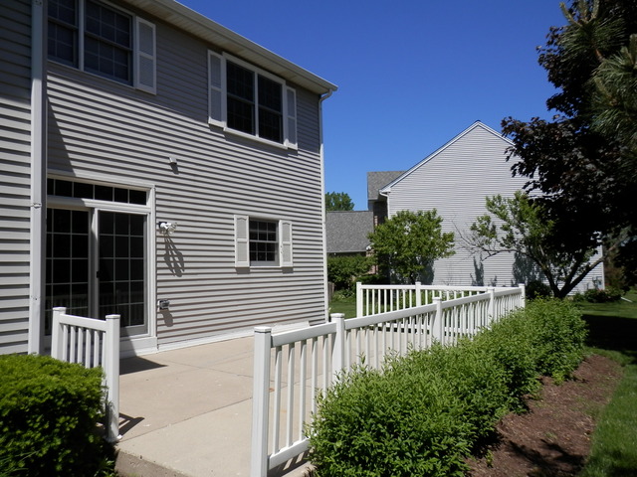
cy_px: 238
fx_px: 460
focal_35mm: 25
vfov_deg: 54.9
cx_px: 318
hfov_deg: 69.4
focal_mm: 4.5
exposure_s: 1/200
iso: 80
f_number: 8.7
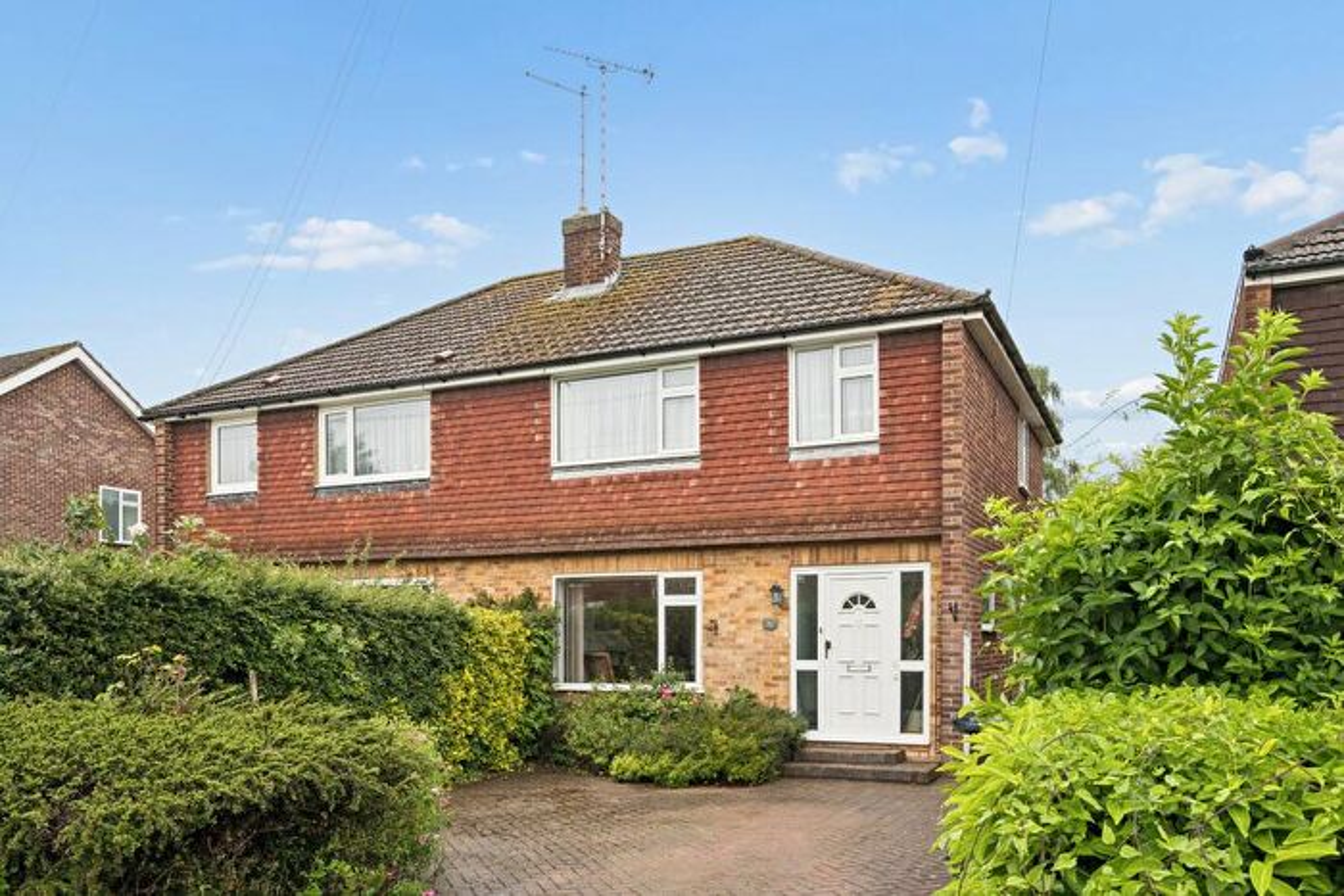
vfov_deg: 49.6
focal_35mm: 26
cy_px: 448
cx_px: 672
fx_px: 971
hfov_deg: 69.4
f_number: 8
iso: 2000
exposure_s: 1/640
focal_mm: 26
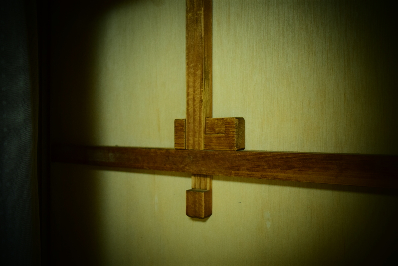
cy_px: 133
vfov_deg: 35.5
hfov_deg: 51.3
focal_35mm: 38
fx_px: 415
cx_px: 199
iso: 1800
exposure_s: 1/60
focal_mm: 25
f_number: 4
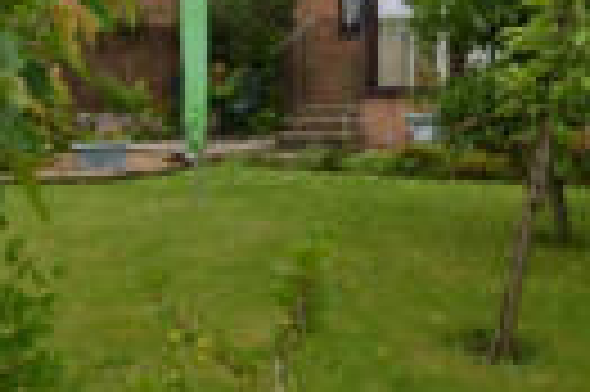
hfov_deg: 38.7
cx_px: 225
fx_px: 835
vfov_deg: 26.1
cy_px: 106
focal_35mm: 51
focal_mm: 14
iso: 2500
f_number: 22
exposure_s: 1/2000
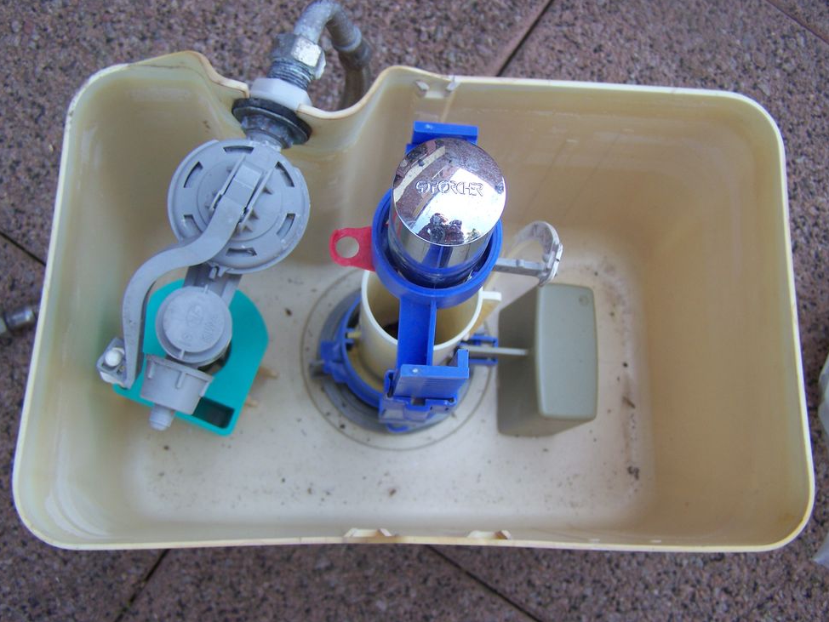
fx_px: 934
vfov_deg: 36.8
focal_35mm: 39
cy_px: 304
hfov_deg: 47.8
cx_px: 406
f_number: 2.8
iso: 64
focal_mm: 6.3
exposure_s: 1/160
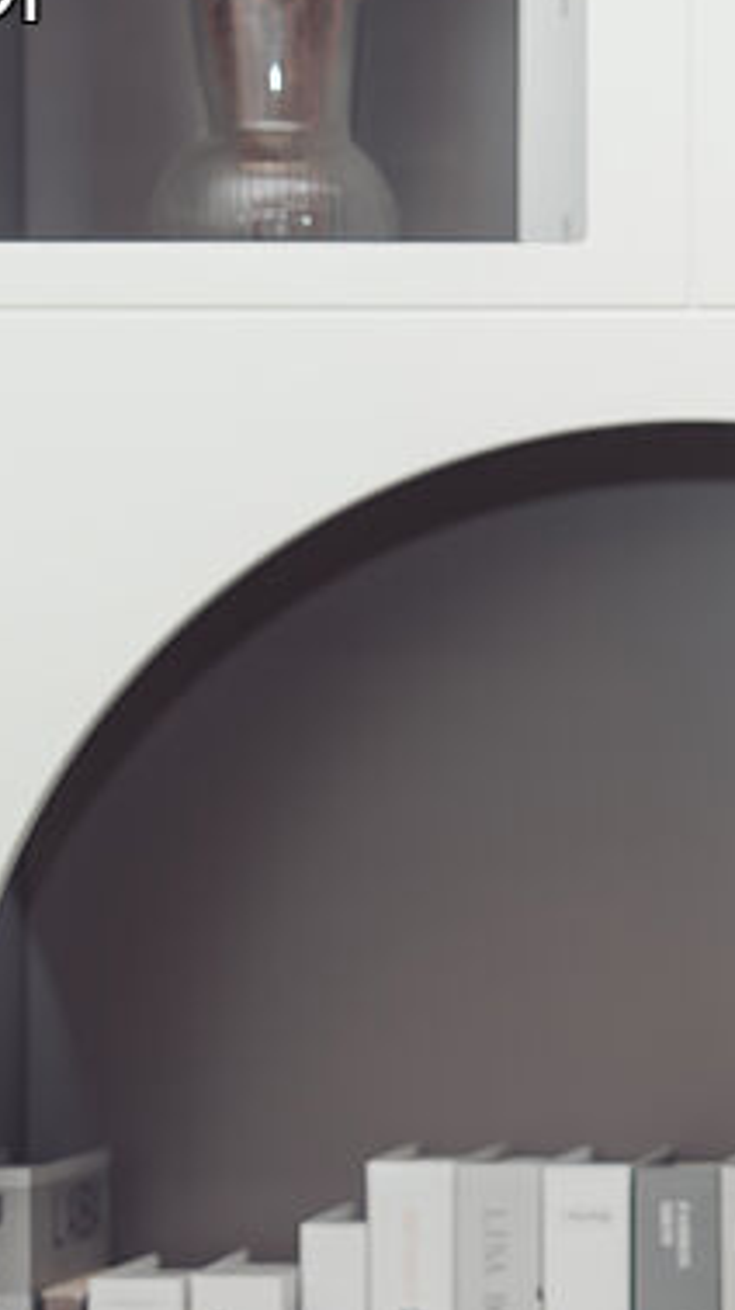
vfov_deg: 14.2
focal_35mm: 151
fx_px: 5244
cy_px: 934
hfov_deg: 7.9
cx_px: 1064
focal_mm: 62
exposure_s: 1/125
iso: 500
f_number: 2.8
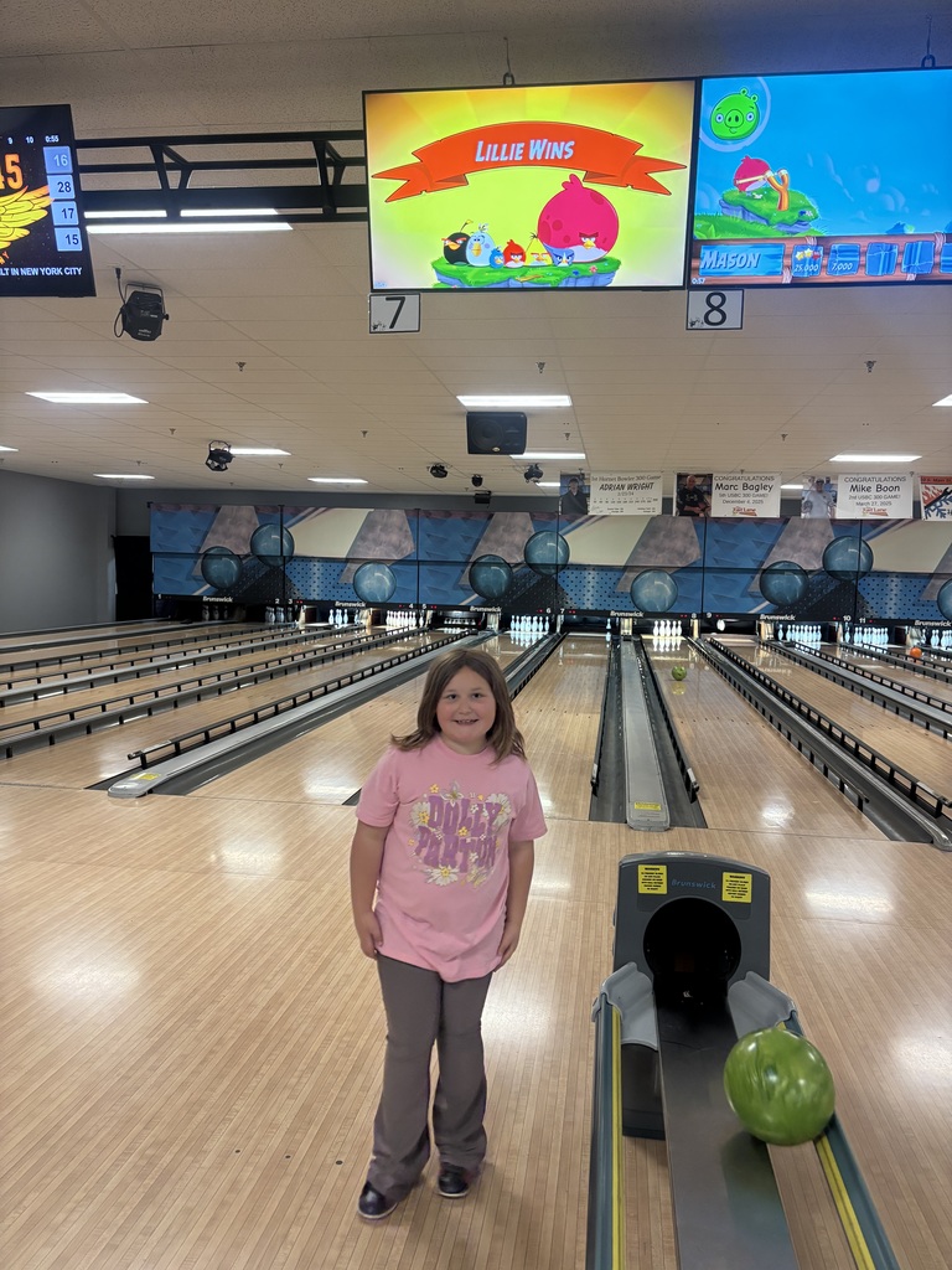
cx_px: 476
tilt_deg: -3.6
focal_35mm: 26
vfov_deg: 67.3
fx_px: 953
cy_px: 635
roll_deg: -2.2
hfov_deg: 53.1
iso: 320
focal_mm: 5.96
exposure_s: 1/60
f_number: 1.6
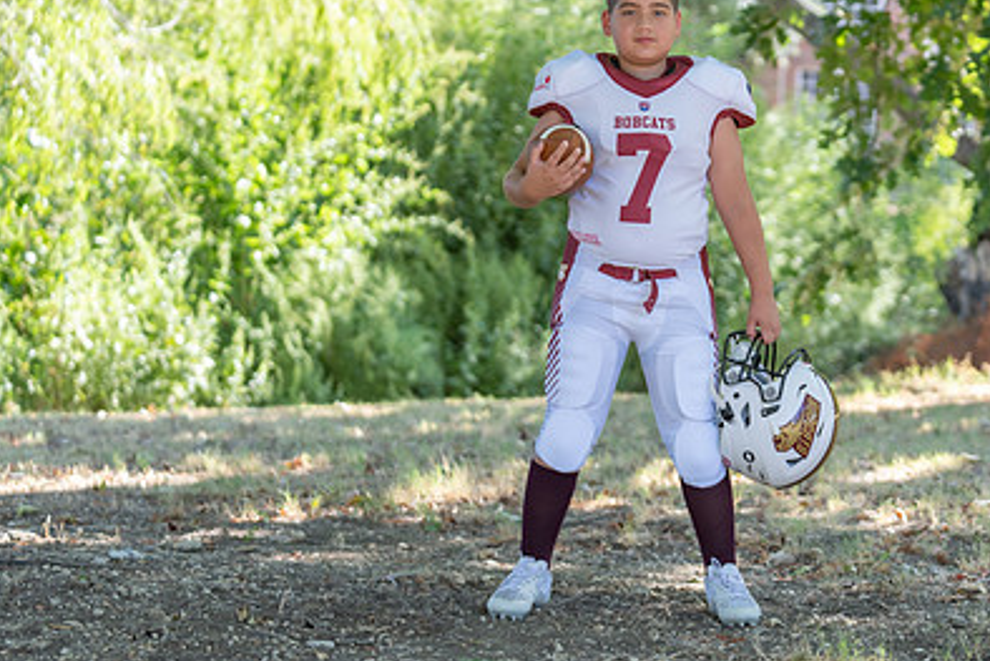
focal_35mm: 103
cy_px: 245
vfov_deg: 13.3
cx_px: 681
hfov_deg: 19.7
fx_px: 2833
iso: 200
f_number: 2.8
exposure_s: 1/320
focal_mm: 70
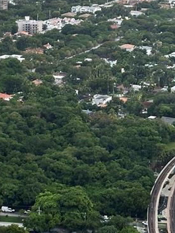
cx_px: -54
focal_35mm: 156
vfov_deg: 12.6
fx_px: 1051
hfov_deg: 9.4
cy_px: 46
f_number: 1.78
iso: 80
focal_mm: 6.86
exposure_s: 1/83
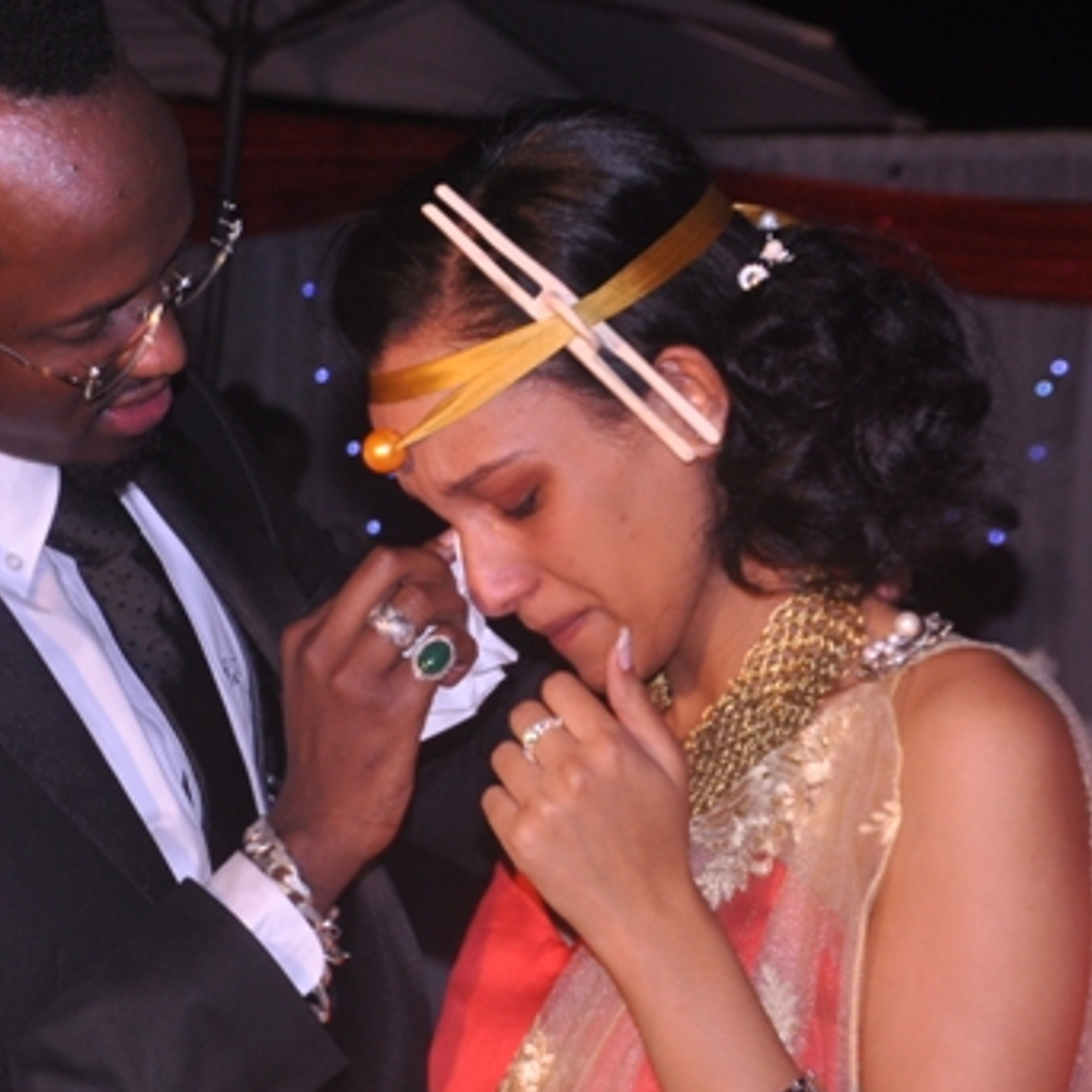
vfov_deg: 14.6
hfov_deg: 14.6
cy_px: 669
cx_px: 479
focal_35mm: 119
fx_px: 4247
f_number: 5.6
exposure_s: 1/60
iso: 500
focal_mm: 40
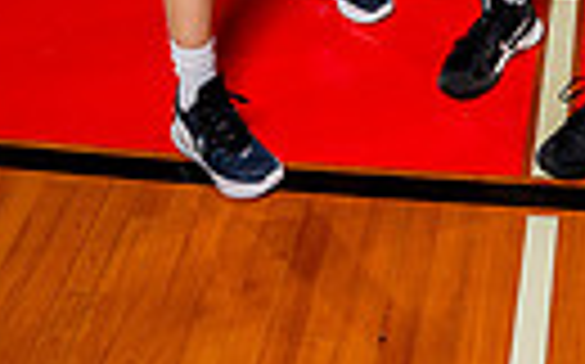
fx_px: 1402
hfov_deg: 23.0
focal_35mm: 88
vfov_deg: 11.2
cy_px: -625
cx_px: 531
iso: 100
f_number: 8
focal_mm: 25
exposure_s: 1/250
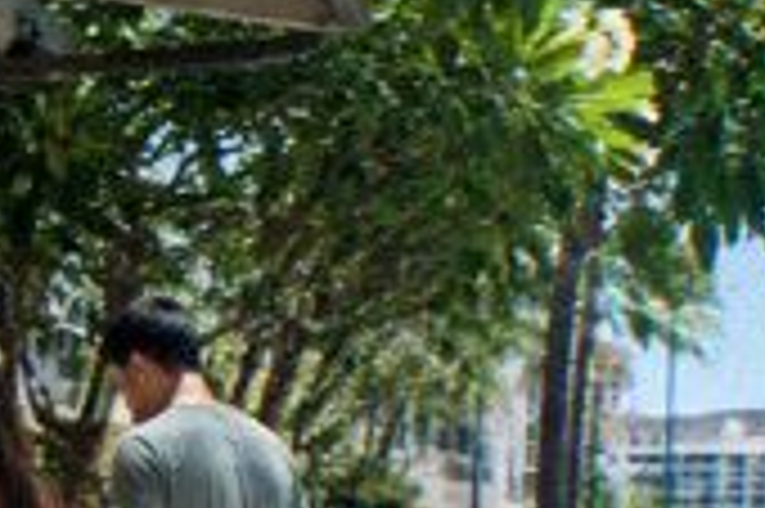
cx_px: 486
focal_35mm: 141
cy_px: 620
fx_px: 2993
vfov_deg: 9.6
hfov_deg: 14.5
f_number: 9
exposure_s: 1/25
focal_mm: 40
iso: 1000
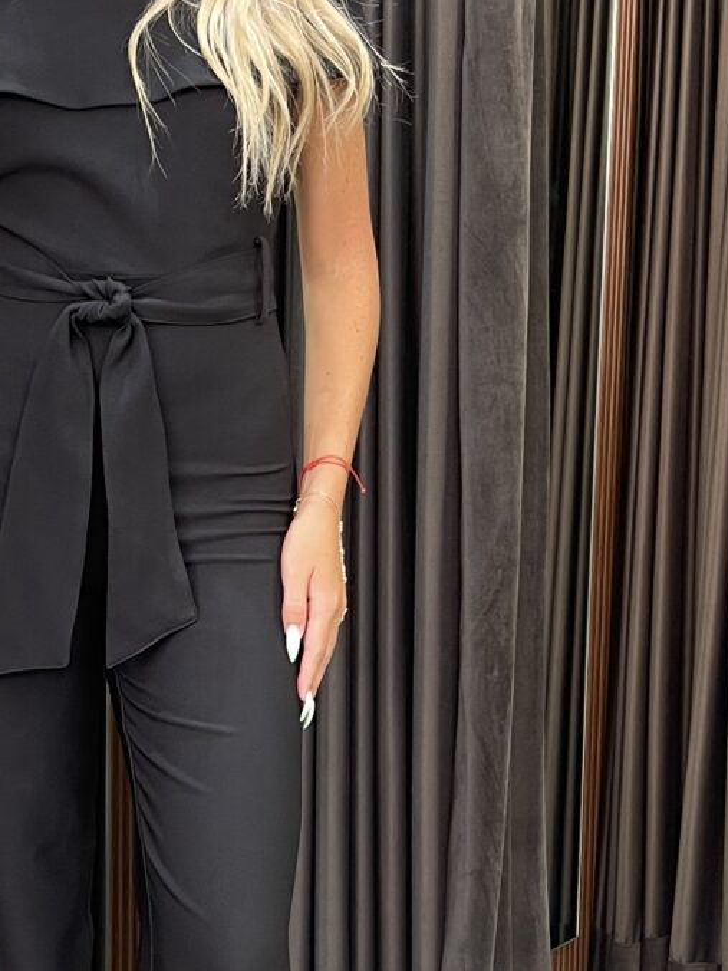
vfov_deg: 26.3
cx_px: 169
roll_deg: -0.8
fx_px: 2075
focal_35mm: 74
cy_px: 560
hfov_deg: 19.7
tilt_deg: -8.2
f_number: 1.6
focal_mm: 5.1
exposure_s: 1/50
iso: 80
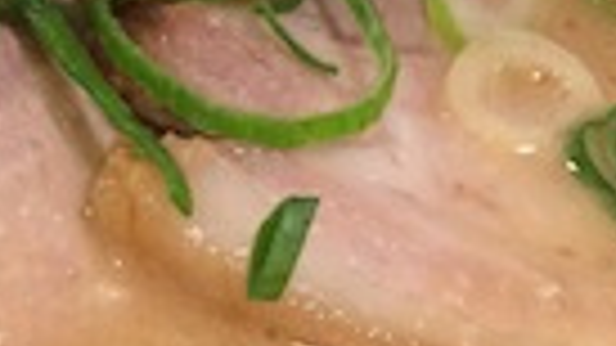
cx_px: 4
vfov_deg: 10.0
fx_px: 1943
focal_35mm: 119
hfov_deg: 17.6
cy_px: -88
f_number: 2.2
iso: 160
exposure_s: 1/30
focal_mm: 4.12
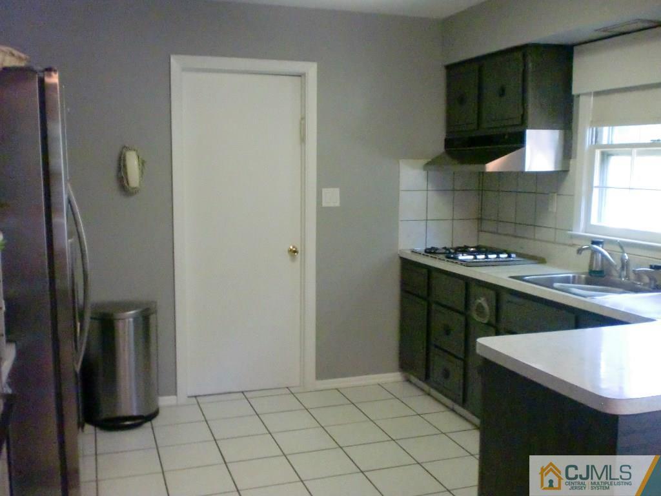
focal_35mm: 35
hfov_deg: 52.6
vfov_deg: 40.7
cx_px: 330
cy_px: 248
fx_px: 668
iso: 1250
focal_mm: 6.3
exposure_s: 1/60
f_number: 3.1
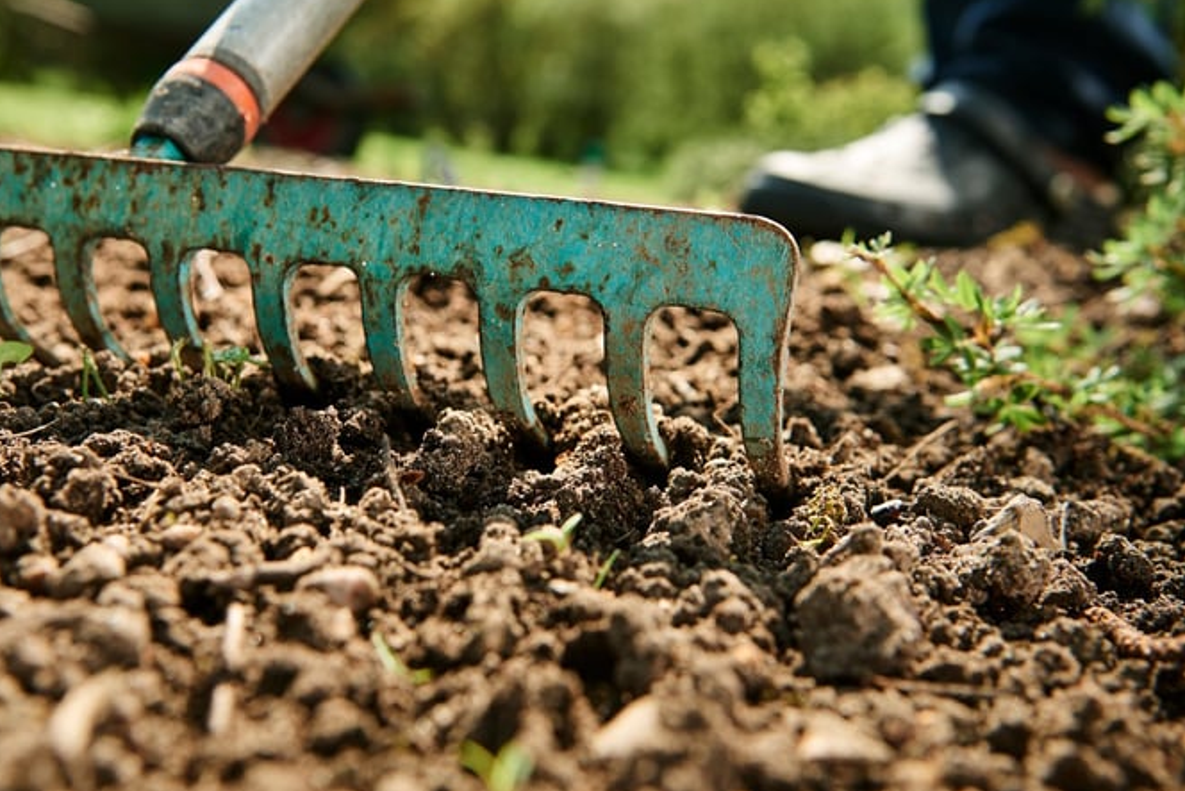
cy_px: 346
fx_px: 1547
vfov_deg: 28.6
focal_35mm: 47
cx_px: 516
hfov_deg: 41.8
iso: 63
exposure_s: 1/250
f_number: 3.5
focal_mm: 26
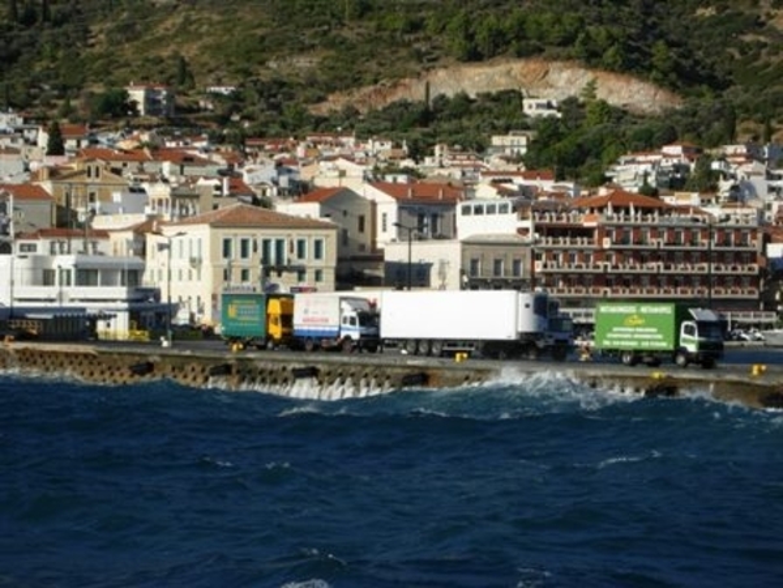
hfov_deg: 15.6
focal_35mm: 126
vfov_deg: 11.8
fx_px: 2850
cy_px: 294
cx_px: 392
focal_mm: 26.3
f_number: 5.3
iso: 50
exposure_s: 1/558
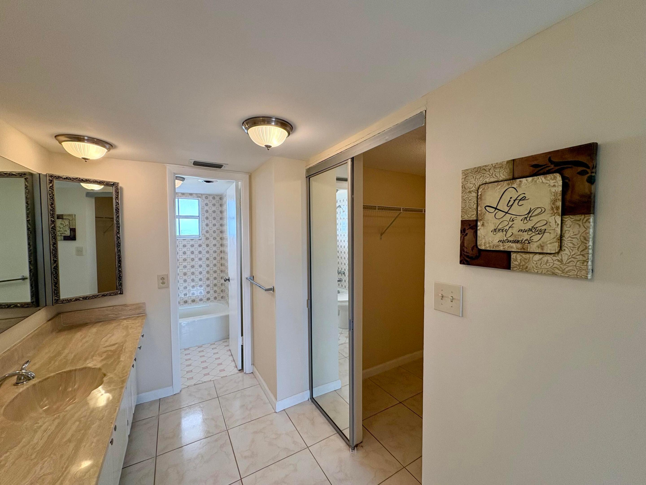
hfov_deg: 102.1
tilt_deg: -1.5
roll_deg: +1.0
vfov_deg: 85.7
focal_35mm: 14
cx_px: 323
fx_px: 261
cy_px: 242
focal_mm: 2.22
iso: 100
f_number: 2.2
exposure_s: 1/120
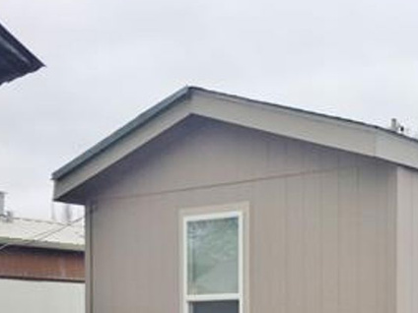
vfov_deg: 20.0
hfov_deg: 25.2
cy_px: 356
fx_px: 845
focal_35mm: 70
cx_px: 489
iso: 32
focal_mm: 4.15
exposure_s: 1/1464
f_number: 2.2
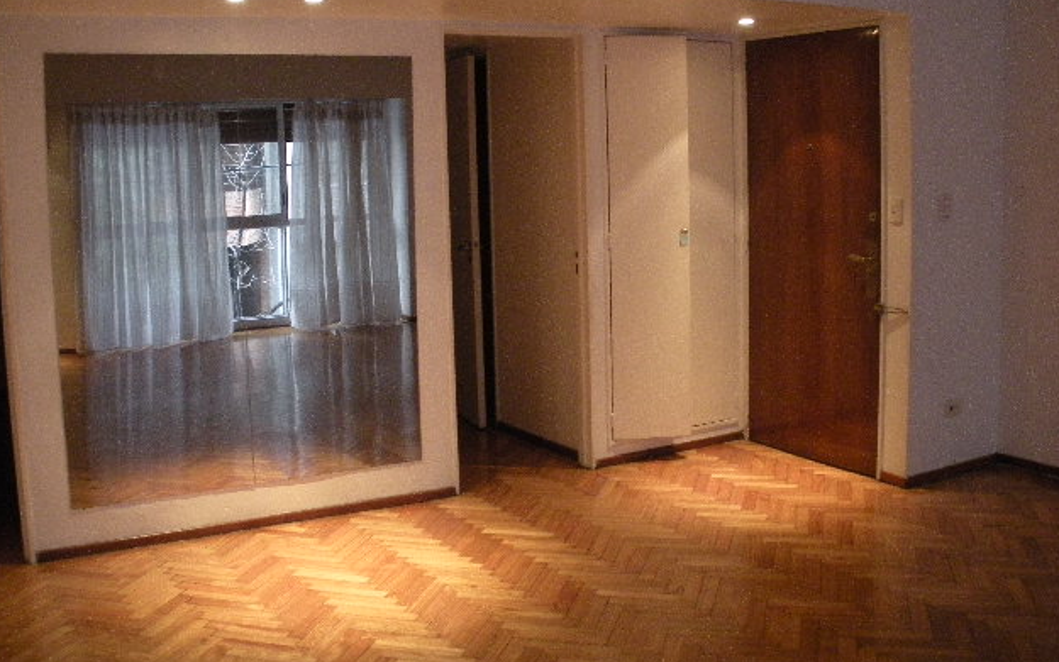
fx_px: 1097
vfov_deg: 33.6
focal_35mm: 38
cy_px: 332
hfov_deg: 51.5
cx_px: 522
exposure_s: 1/16.3
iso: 400
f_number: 3.5
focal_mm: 6.3
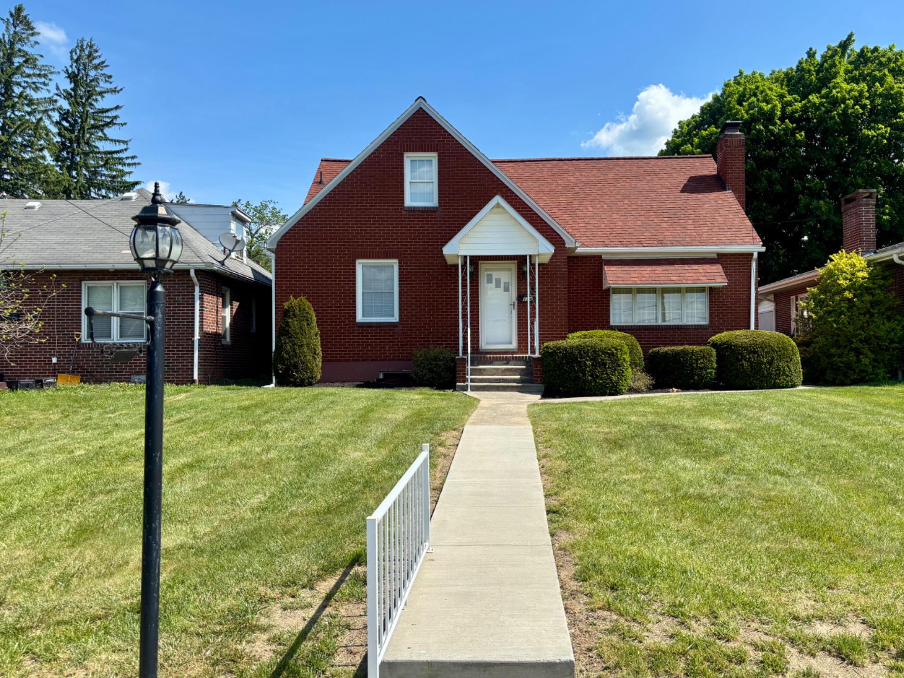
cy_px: 341
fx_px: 757
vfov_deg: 48.2
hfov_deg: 61.6
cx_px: 492
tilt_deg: +2.5
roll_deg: +0.8
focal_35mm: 29
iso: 50
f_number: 1.6
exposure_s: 1/2778
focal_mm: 5.96
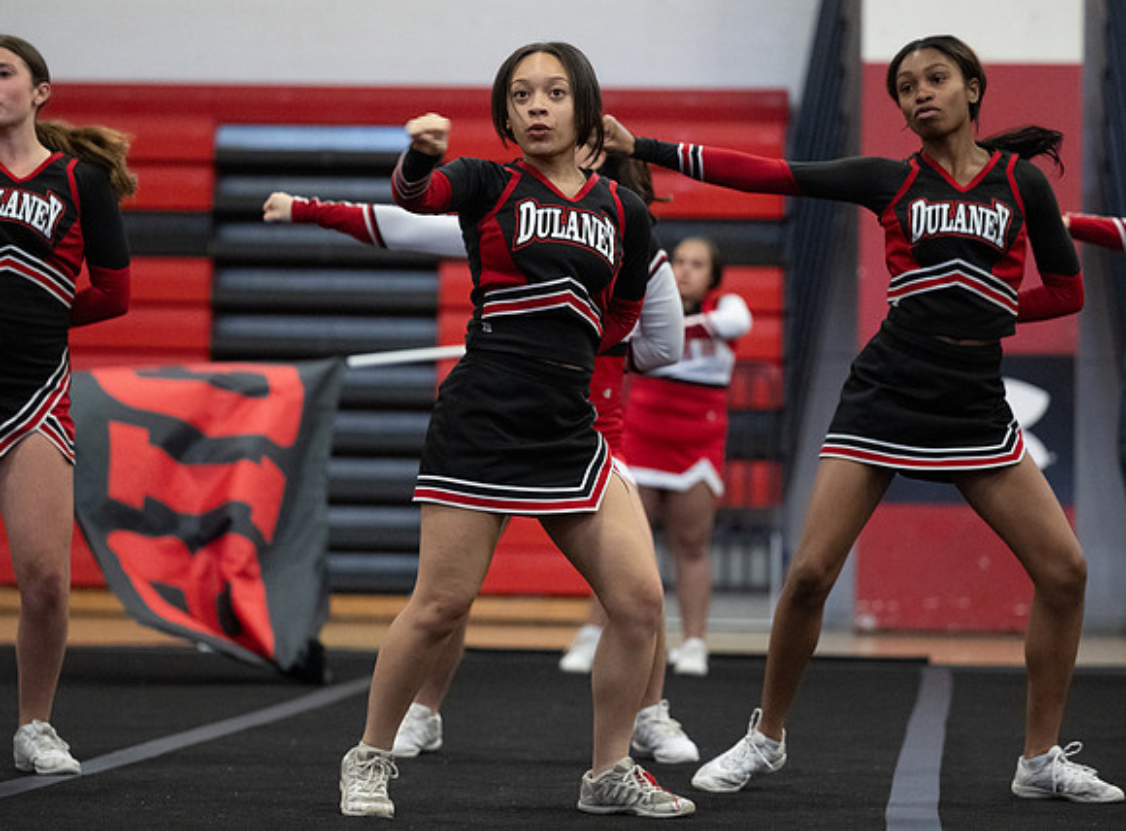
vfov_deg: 11.4
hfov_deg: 15.4
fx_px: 4166
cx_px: 563
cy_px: 355
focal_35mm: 129
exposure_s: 1/400
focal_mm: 105
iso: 6400
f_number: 2.8
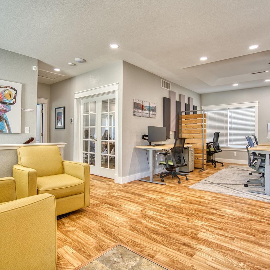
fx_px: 185
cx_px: 130
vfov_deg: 72.1
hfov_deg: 72.1
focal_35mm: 21
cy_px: 133
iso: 500
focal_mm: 16
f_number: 4
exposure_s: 1/80
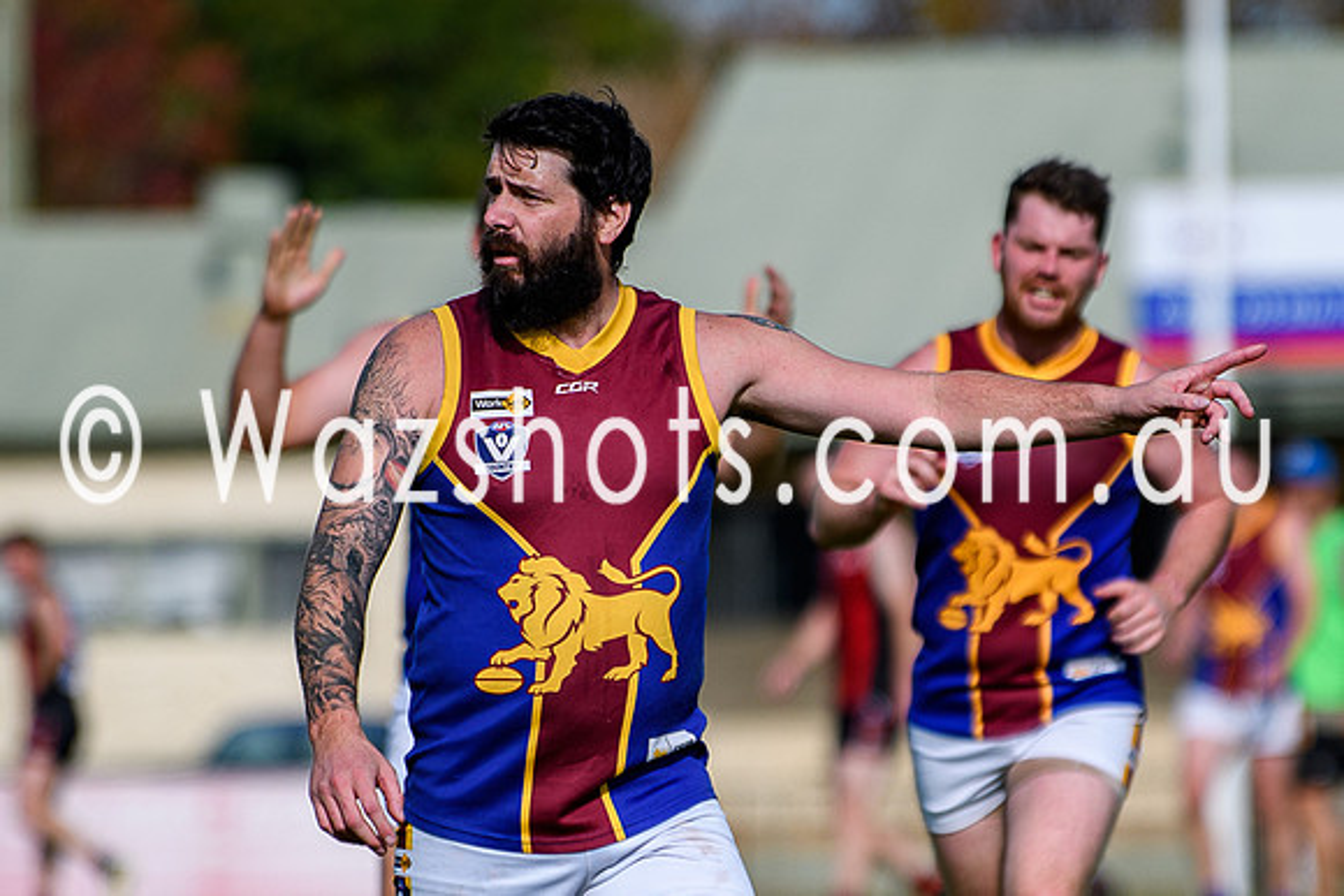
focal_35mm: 698
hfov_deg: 3.0
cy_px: 684
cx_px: 780
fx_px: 26047
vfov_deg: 2.0
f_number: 2.8
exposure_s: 1/2500
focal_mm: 200
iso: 100
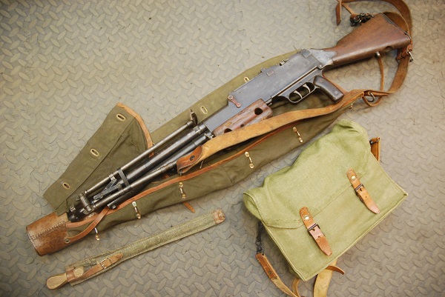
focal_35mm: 27
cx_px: 222
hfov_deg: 67.3
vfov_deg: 48.0
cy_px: 148
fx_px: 334
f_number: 3.5
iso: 1000
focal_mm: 18
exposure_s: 1/30
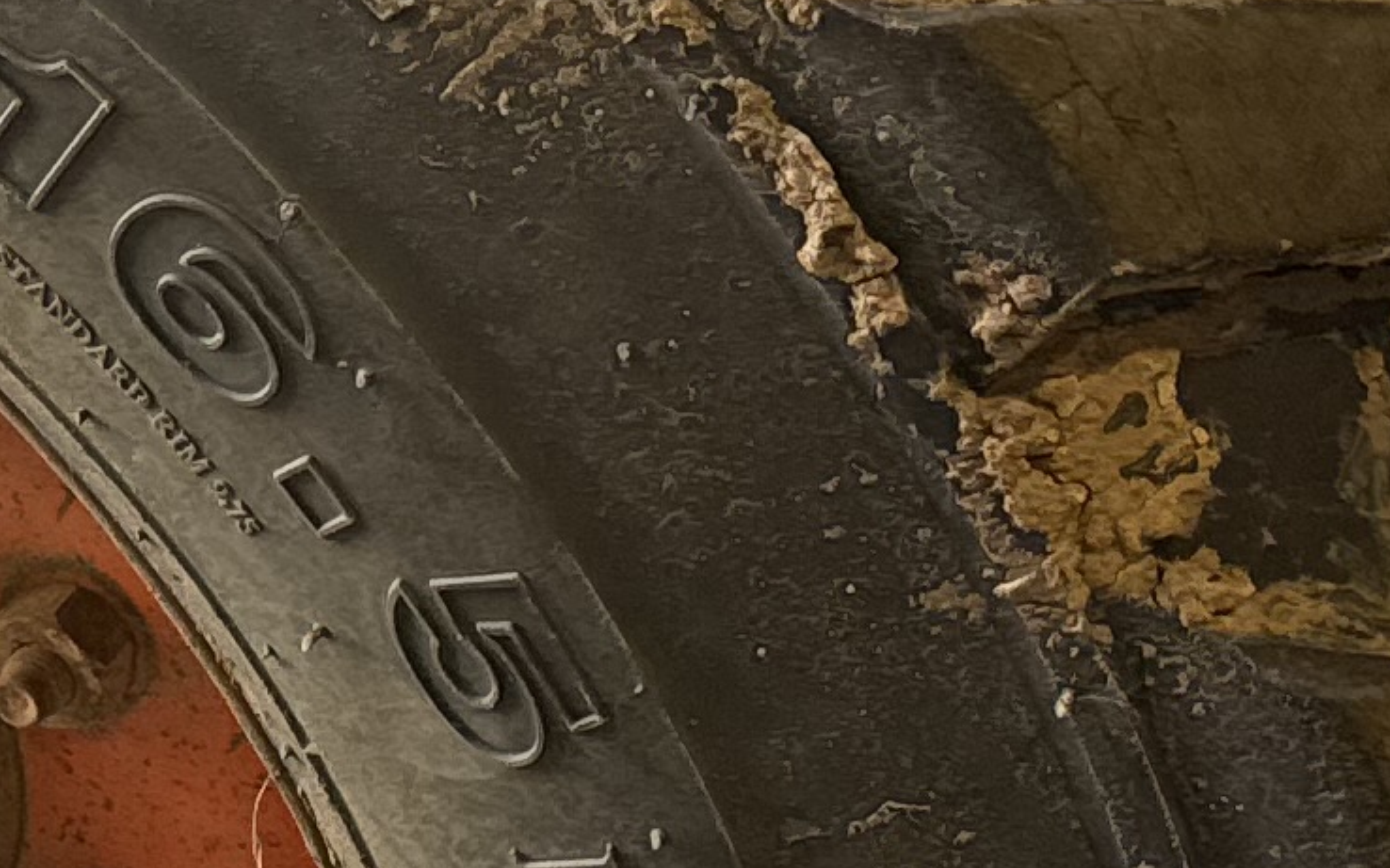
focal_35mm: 139
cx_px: -124
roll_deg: -8.6
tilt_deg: -41.0
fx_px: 5265
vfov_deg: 9.4
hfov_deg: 14.7
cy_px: 653
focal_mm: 6.76
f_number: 1.78
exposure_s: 1/121
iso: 125
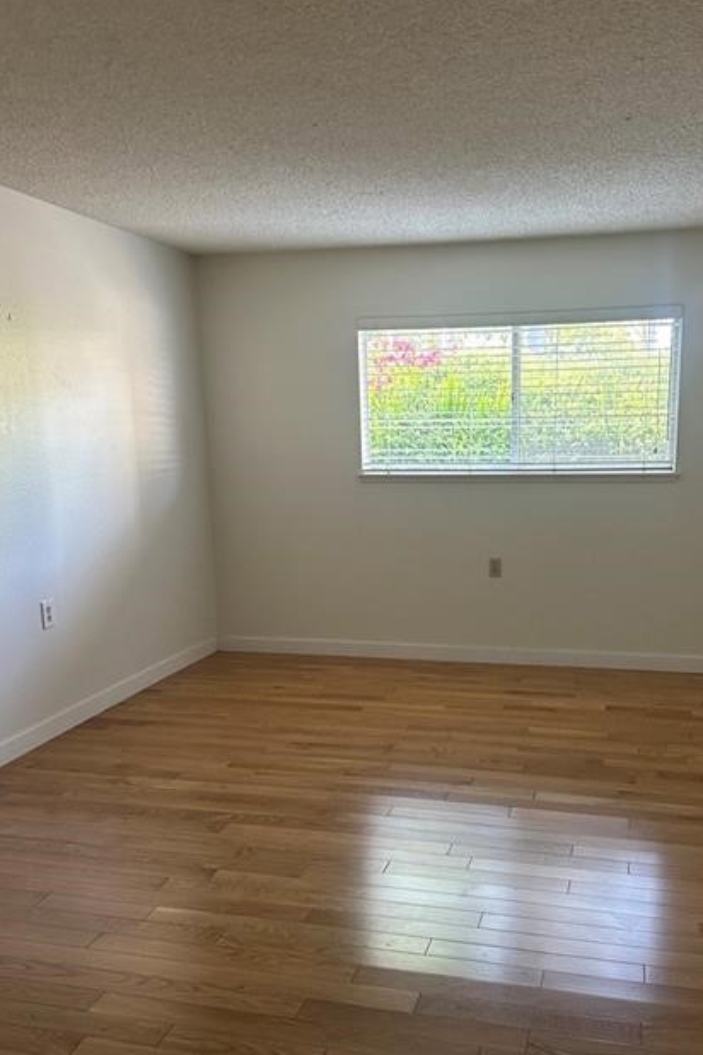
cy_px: 591
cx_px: 435
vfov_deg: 60.1
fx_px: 908
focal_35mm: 31
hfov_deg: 42.0
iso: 250
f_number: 1.78
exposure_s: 1/60
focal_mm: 6.86
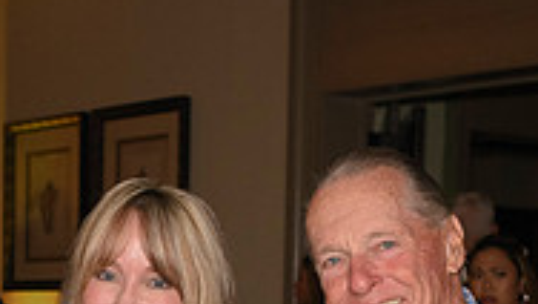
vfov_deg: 10.2
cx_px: 83
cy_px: 515
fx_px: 1613
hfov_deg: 18.7
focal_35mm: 113
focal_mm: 35
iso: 1600
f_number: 4
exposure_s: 1/320
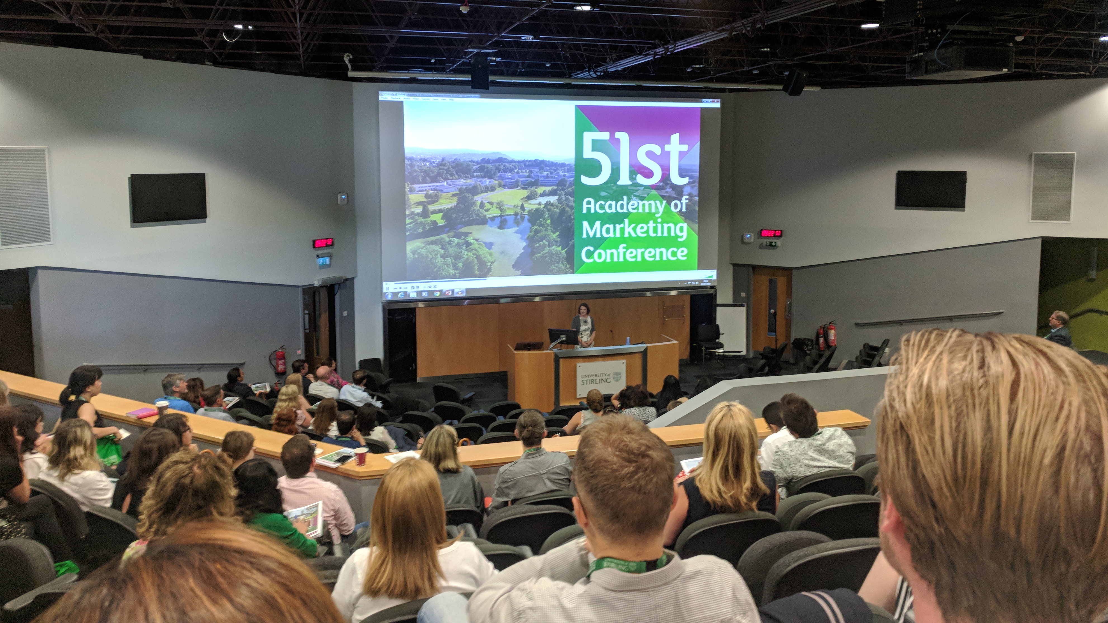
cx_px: 562
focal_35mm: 29
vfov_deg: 39.9
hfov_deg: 66.1
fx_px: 852
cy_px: 237
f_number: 2
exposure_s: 1/50
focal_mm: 4.67
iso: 533
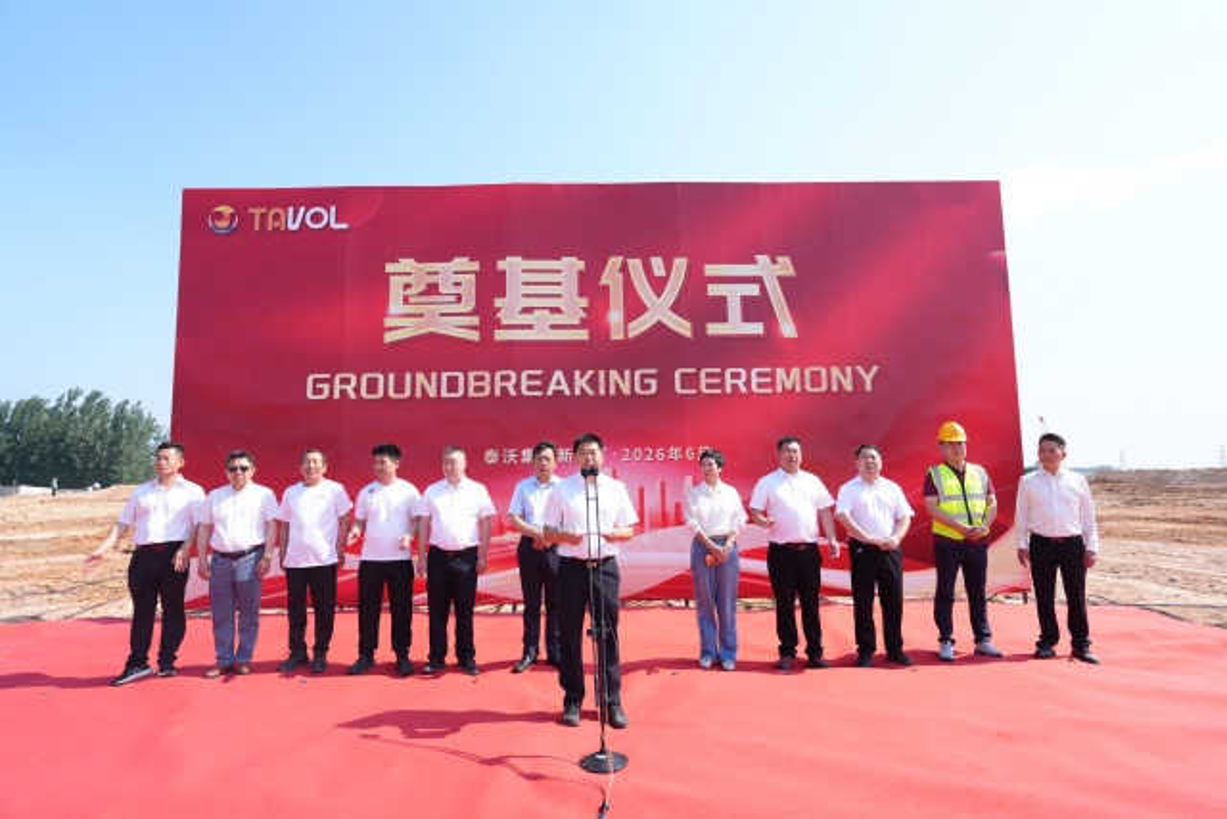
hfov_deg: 84.0
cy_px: 410
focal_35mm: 20
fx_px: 682
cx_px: 614
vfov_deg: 62.0
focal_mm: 20
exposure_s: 1/500
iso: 100
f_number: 4
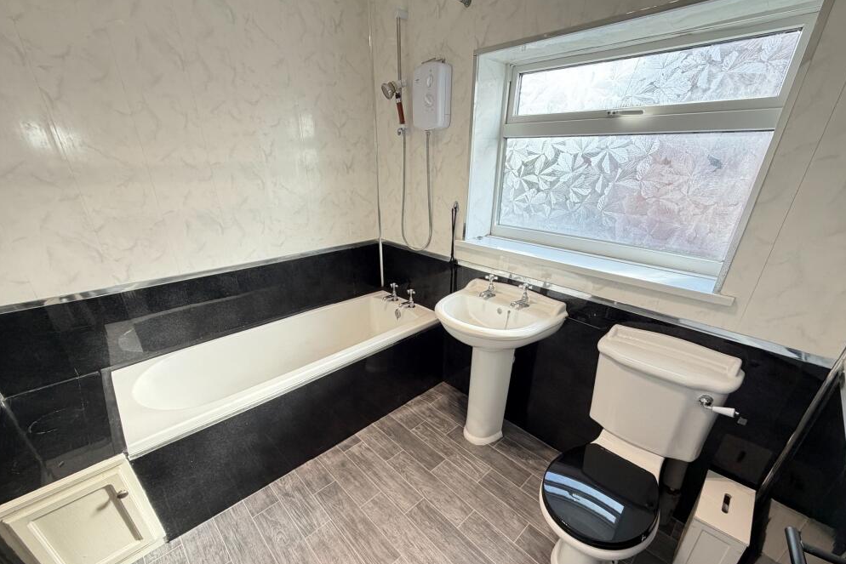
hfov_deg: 100.4
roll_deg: -0.8
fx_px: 353
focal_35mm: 15
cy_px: 318
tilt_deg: -26.0
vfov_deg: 77.0
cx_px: 428
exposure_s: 1/100
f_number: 2.2
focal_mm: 2.22
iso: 200
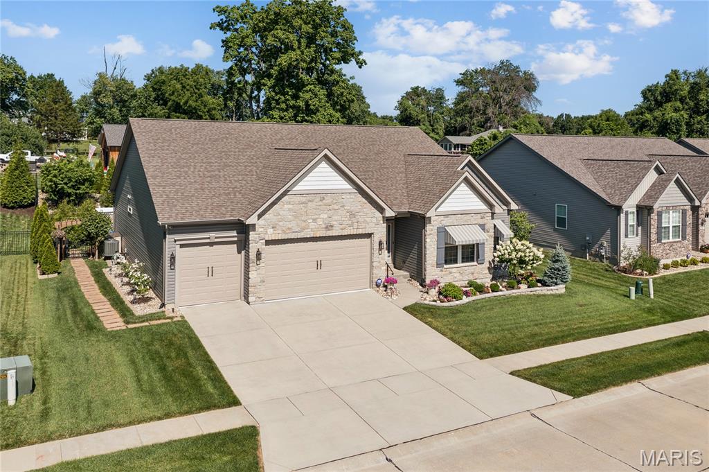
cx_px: 354
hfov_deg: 65.5
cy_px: 236
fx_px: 551
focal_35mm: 28
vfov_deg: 46.3
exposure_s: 1/80
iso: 100
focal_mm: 10.3
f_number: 4
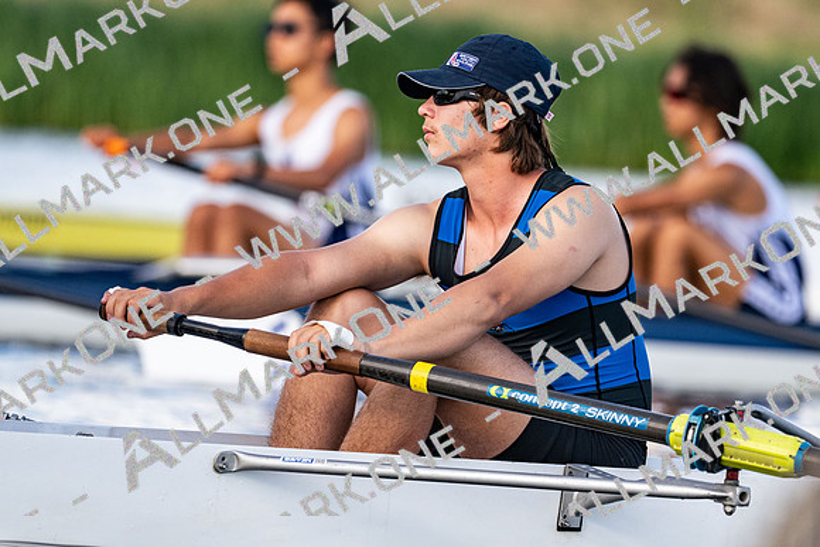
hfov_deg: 3.4
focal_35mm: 600
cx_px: 410
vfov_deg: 2.3
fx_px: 13676
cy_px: 274
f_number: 4.5
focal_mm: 400
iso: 900
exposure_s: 1/2500
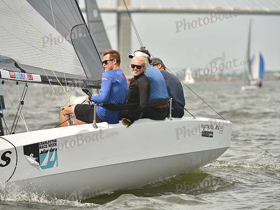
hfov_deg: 6.5
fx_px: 2467
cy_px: 105
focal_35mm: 305
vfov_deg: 4.9
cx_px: 147
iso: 320
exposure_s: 1/1600
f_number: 5.6
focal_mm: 280
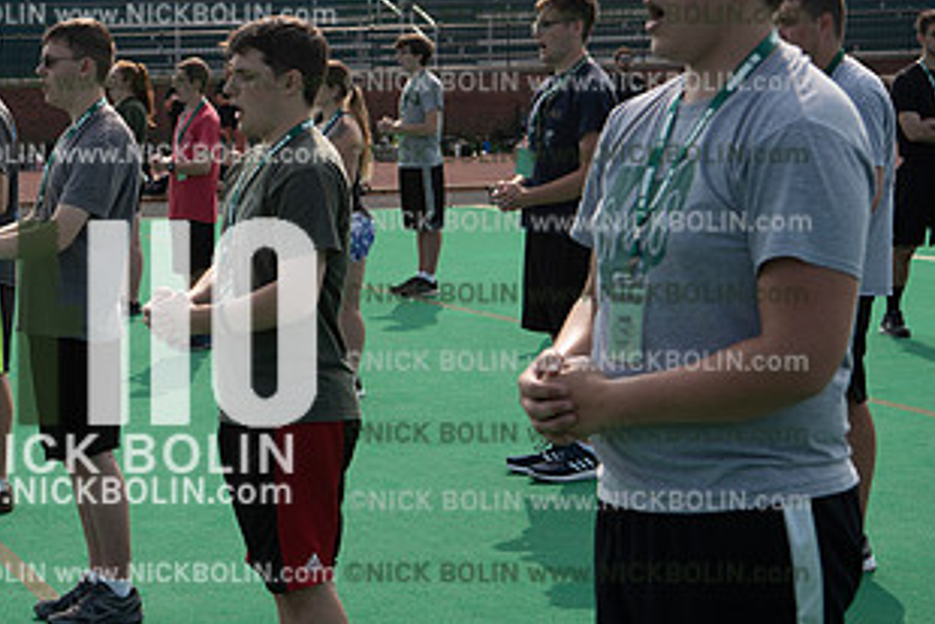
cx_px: 103
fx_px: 2676
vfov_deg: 13.3
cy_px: 363
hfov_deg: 19.5
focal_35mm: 103
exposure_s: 1/640
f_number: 5.6
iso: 125
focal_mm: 55
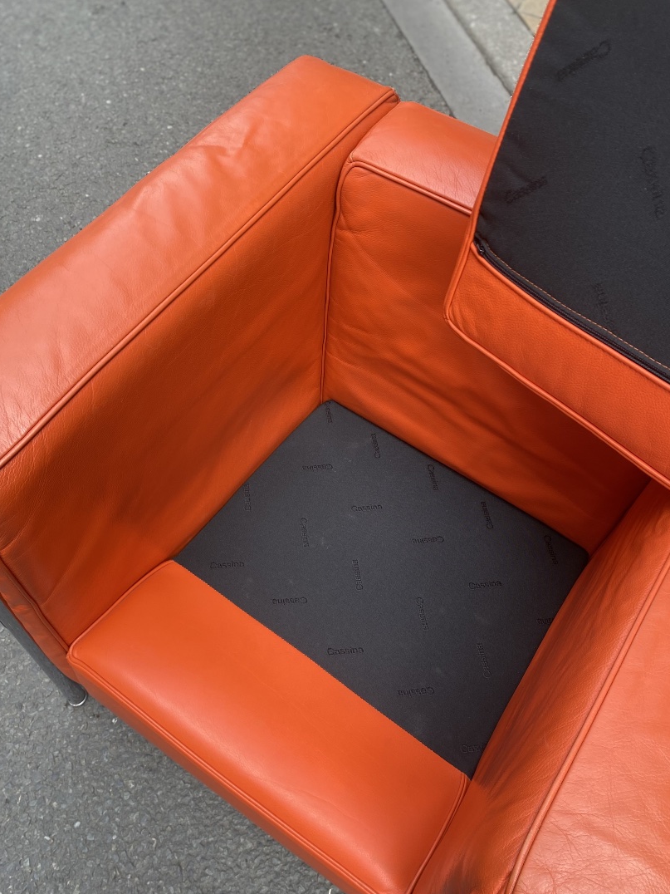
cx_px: 328
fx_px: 748
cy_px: 470
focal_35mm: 29
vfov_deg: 61.6
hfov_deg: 48.2
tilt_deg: -59.2
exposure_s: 1/312
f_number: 1.8
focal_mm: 4.25
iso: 32
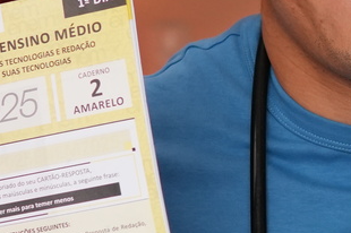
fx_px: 2191
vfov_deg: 6.1
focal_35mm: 225
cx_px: 428
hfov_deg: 9.0
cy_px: 60
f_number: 2.5
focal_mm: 30
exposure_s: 1/125
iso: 640
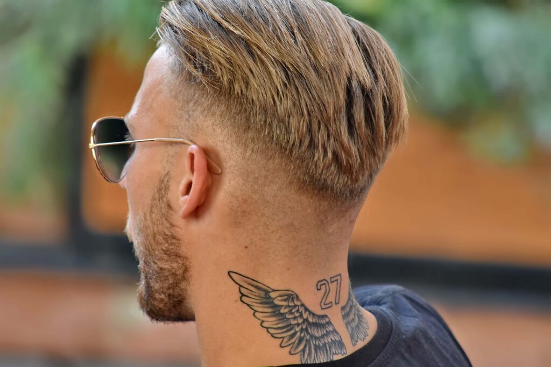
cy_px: 184
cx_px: 276
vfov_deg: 3.1
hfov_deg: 4.6
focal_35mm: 450
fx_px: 6888
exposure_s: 1/320
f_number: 7.1
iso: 800
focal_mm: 300
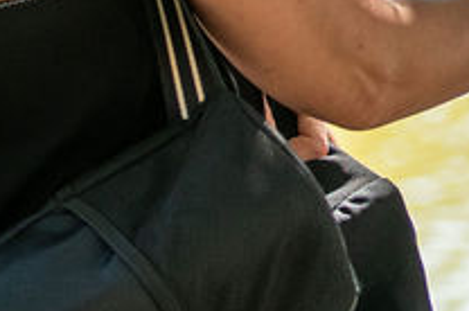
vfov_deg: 2.4
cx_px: 569
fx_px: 7284
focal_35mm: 560
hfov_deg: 3.7
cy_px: -293
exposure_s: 1/400
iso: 250
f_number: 2.8
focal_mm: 70
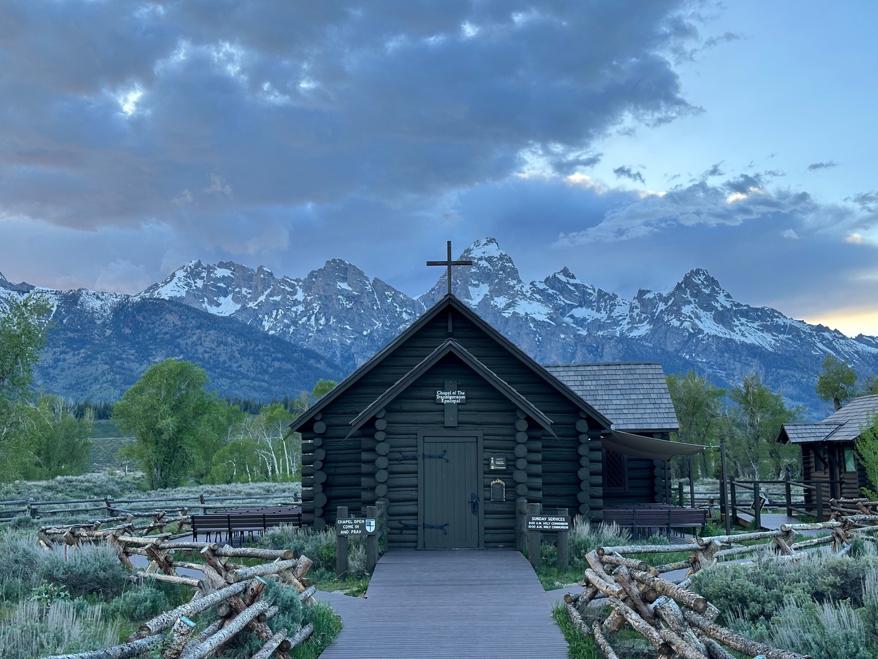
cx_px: 439
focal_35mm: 48
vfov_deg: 30.3
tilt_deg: +7.3
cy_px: 330
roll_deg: +0.4
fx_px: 1217
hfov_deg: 39.7
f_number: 1.78
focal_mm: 6.86
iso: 50
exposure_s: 1/209
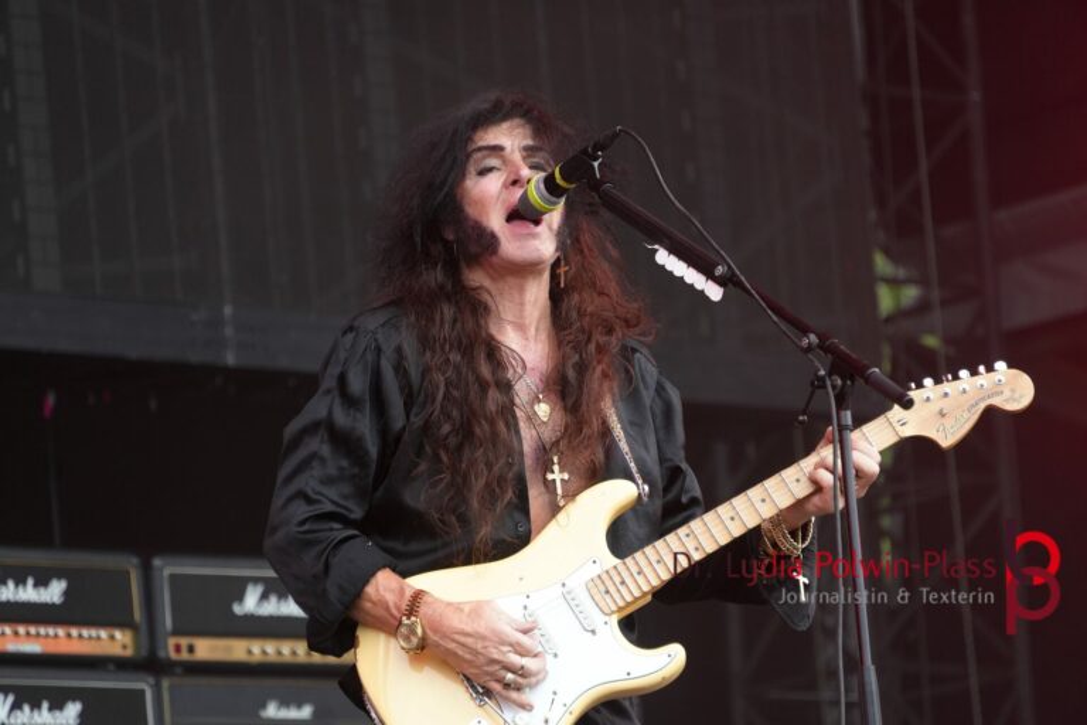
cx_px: 544
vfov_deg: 5.4
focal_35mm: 256
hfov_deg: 8.0
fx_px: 7744
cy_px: 362
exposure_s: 1/320
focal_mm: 171
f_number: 6.3
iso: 800
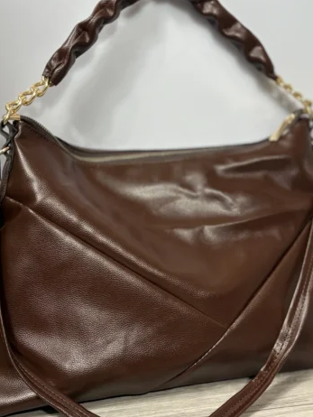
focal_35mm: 45
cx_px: 147
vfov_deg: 42.1
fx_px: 542
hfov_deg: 32.2
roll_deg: +0.5
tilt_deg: -12.4
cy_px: 215
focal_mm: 5.96
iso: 80
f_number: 1.6
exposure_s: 1/50
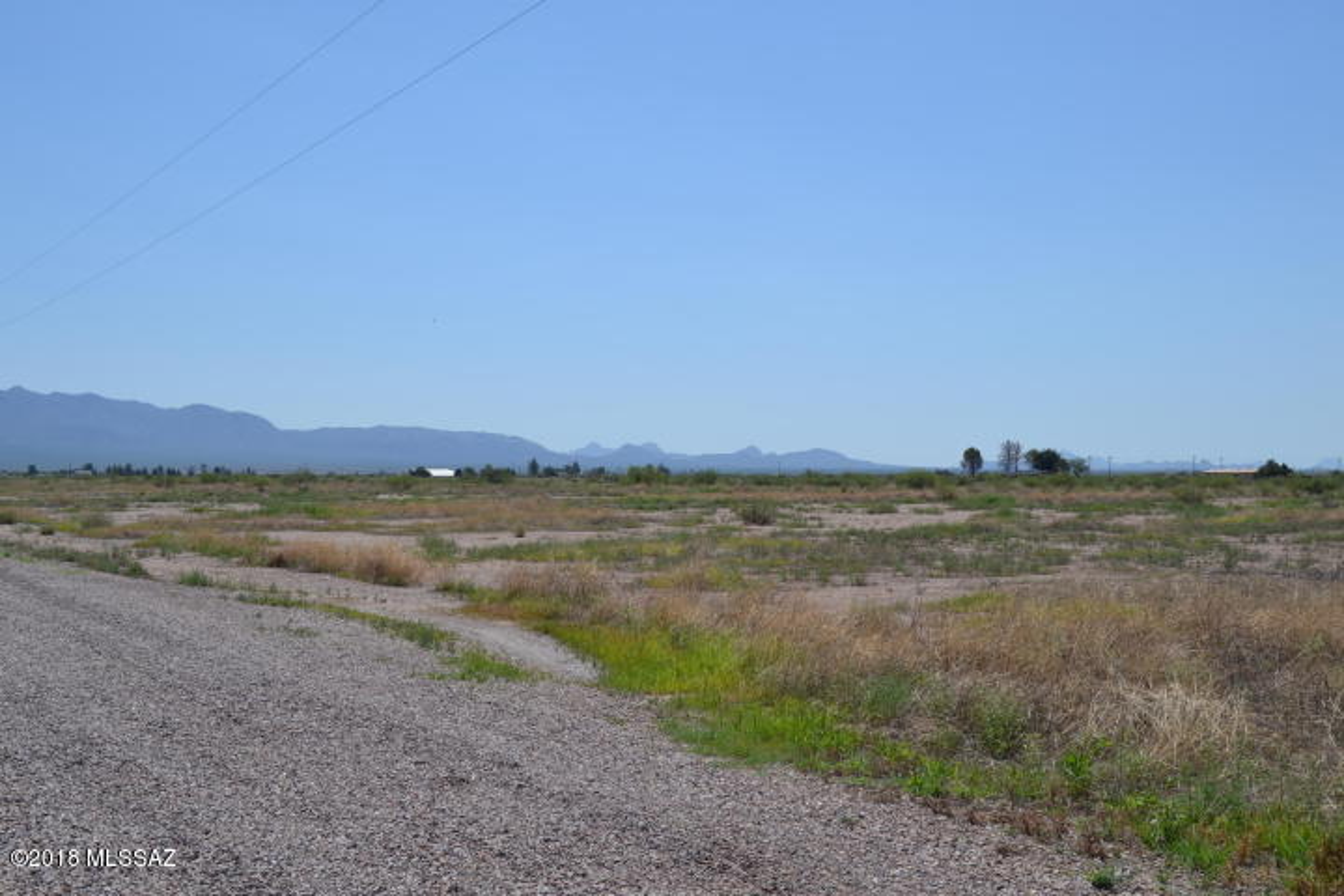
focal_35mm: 39
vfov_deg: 34.2
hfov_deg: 49.6
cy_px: 448
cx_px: 672
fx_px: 1456
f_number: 9
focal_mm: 26
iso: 100
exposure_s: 1/320
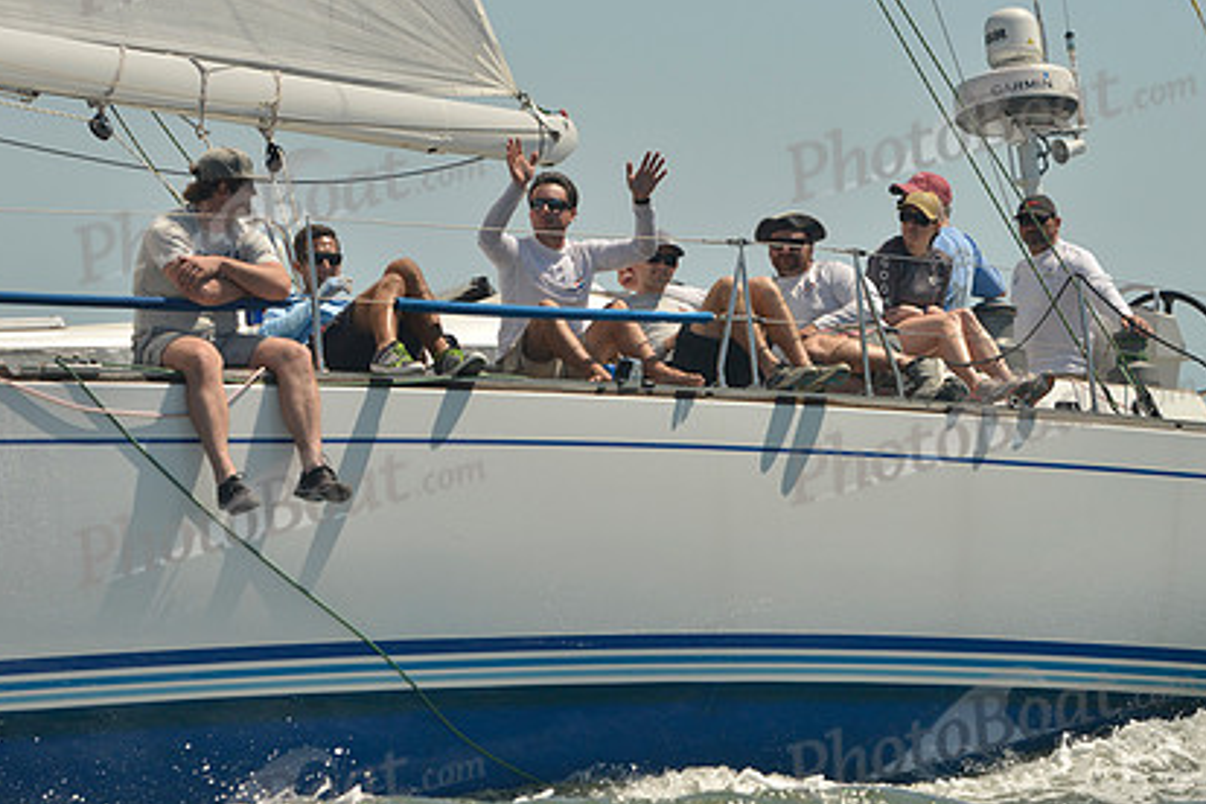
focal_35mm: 168
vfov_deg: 8.2
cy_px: 319
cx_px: 638
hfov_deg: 12.2
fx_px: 5628
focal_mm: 120
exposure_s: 1/1000
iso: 280
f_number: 8
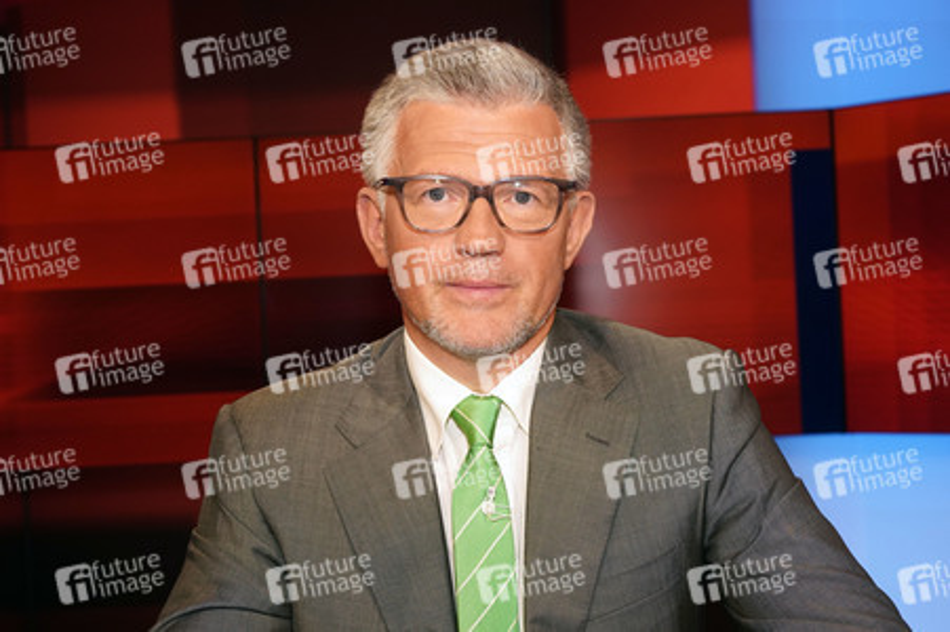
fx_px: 1002
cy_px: 316
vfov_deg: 35.0
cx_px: 475
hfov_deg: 50.7
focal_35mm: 38
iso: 1600
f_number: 4.5
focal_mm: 38
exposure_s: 1/160
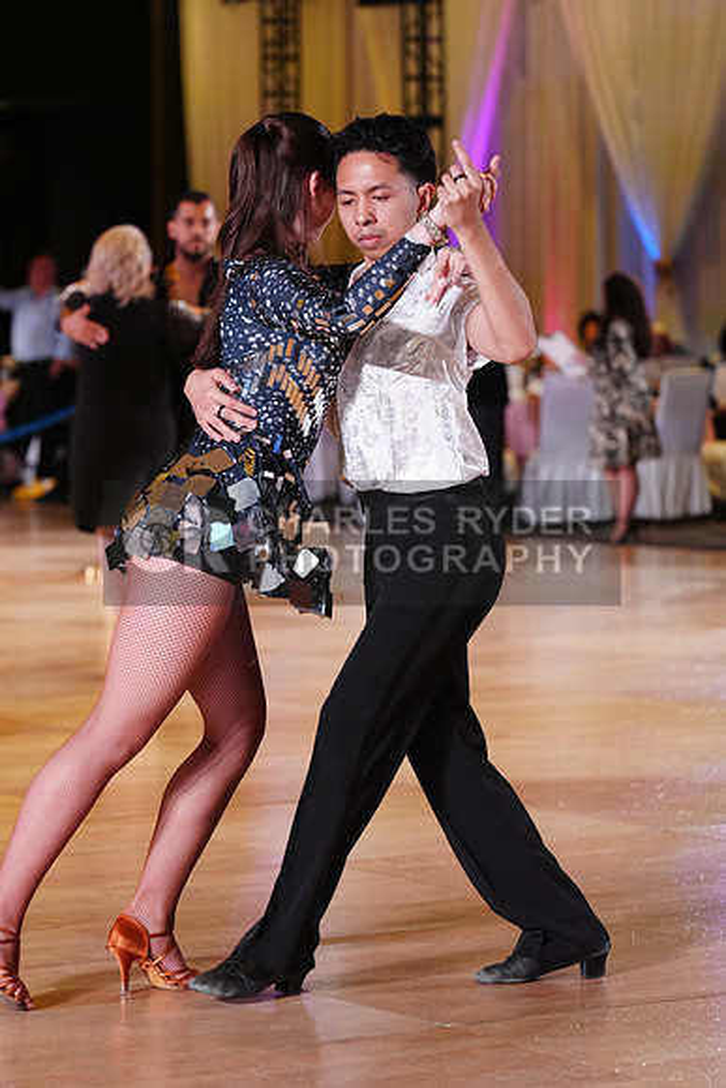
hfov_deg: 11.1
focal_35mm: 124
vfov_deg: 16.5
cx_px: 363
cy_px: 544
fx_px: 3748
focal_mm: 124
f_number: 4
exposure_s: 1/400
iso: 2500
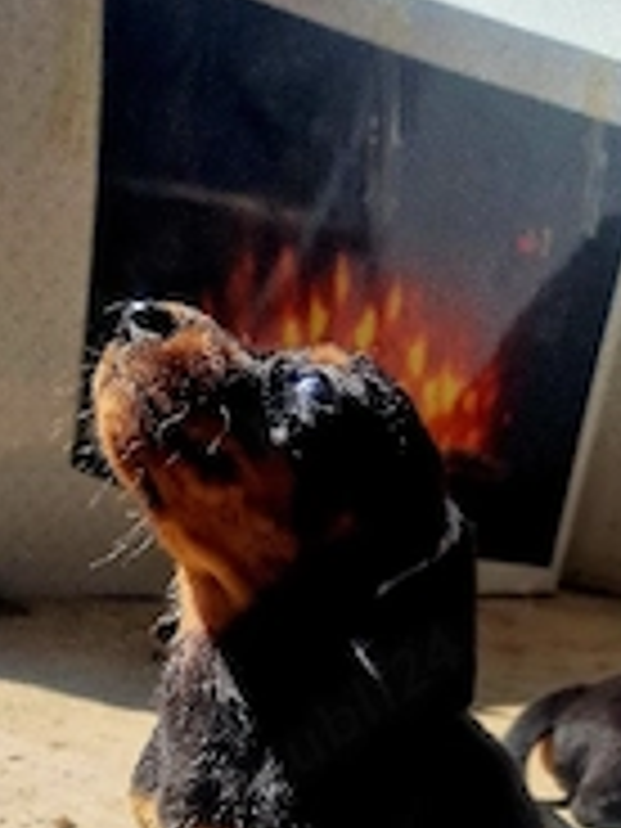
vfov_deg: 35.9
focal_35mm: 50
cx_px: 130
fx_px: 1196
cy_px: 742
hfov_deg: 28.5
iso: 50
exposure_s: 1/1000
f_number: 1.8
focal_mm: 6.4
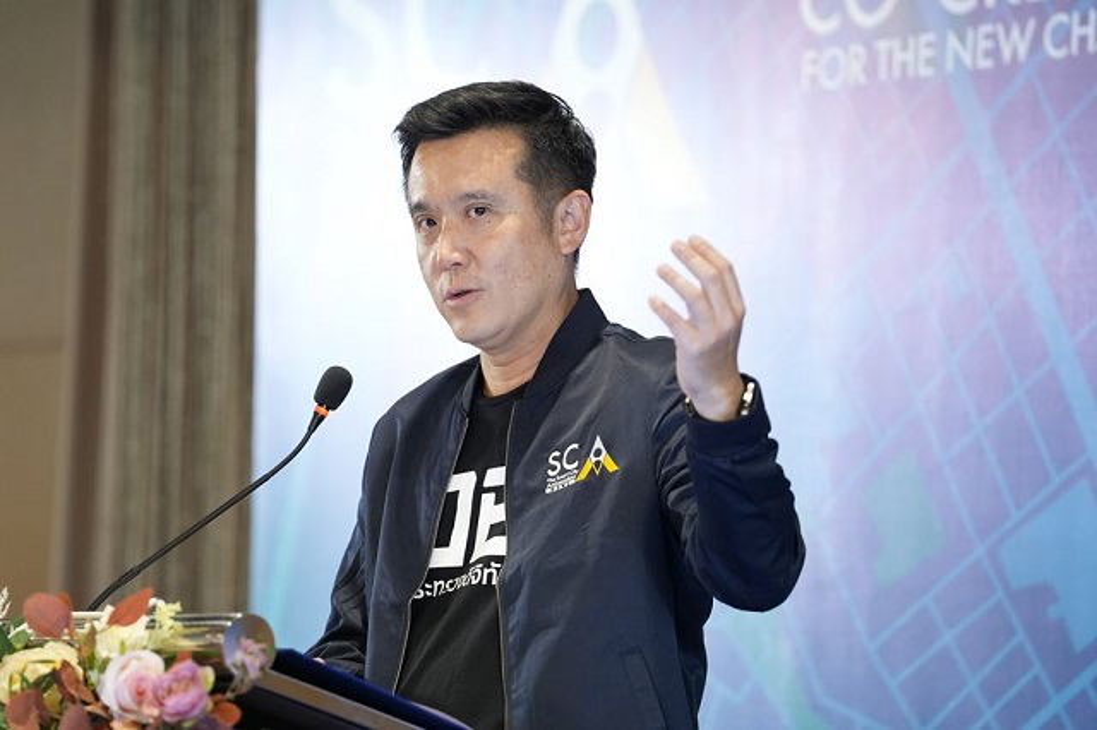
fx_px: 6091
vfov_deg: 6.9
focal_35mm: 200
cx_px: 548
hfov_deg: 10.3
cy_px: 365
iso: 3200
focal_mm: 200
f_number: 4
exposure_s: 1/100
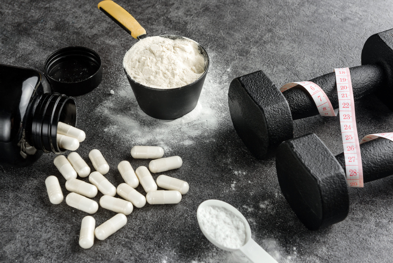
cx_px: 196
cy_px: 132
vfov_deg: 19.5
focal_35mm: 70
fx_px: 764
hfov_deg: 28.8
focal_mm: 70
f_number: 10
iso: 250
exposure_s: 1/160
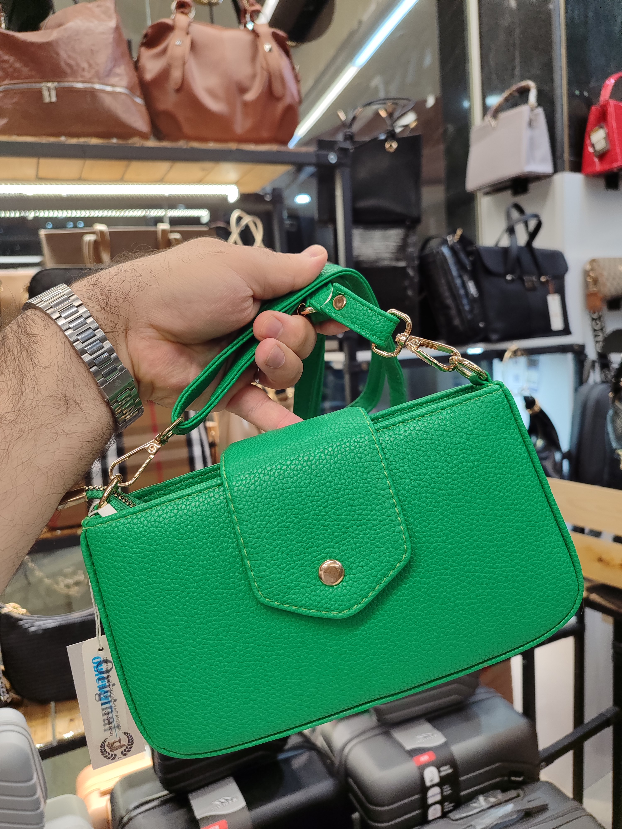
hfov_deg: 54.9
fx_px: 599
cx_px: 311
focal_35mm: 25
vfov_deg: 69.4
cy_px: 414
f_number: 1.89
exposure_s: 1/100
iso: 66
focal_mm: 5.95
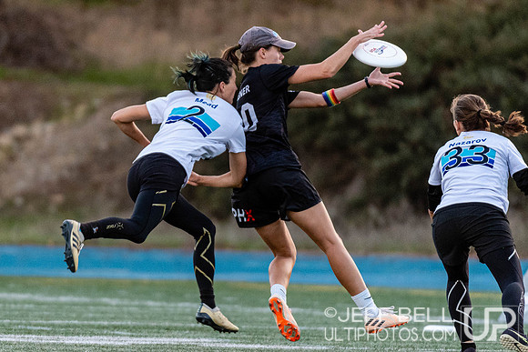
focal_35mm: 1020
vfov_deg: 1.3
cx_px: 187
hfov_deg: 2.0
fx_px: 14970
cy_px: 175
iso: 2000
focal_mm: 400
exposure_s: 1/1000
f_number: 4
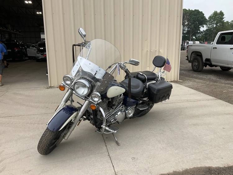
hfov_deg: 61.6
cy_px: 88
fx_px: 195
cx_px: 116
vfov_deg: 48.3
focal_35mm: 29
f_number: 1.8
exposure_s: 1/134
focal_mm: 3
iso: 16
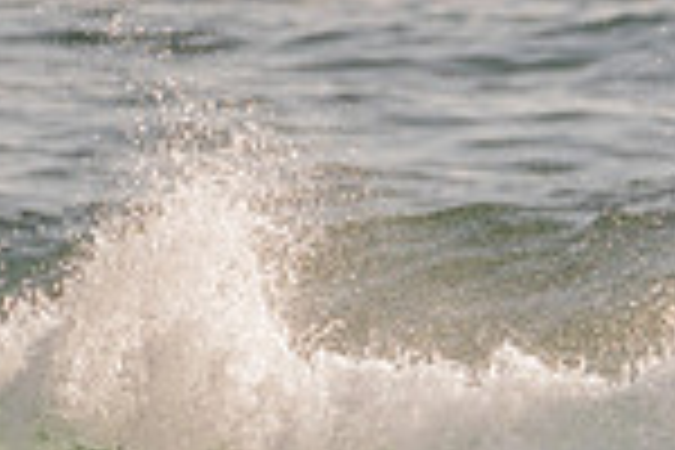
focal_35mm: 2366
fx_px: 44359
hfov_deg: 0.9
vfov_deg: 0.6
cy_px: 476
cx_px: 841
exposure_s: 1/2000
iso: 180
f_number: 5.6
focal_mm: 500
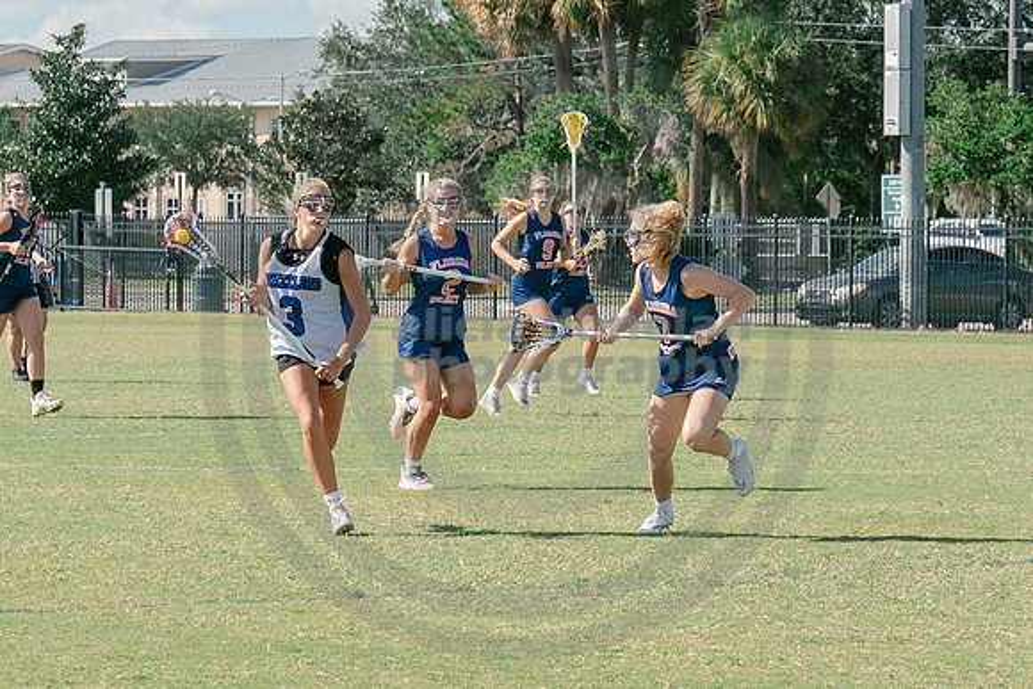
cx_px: 820
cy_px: 377
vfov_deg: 6.2
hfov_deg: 9.3
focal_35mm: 222
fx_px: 6369
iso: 250
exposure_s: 1/1000
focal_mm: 70
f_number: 5.6
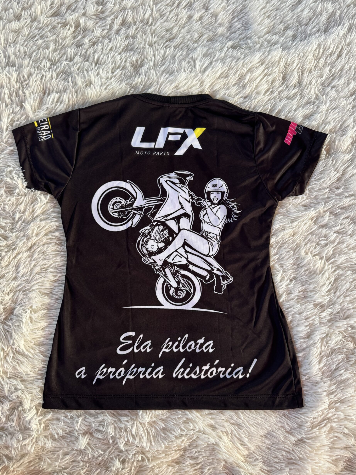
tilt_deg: -78.6
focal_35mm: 25
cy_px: 245
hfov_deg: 54.9
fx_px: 343
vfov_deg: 69.4
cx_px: 185
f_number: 1.78
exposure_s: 1/67
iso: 200
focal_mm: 6.76
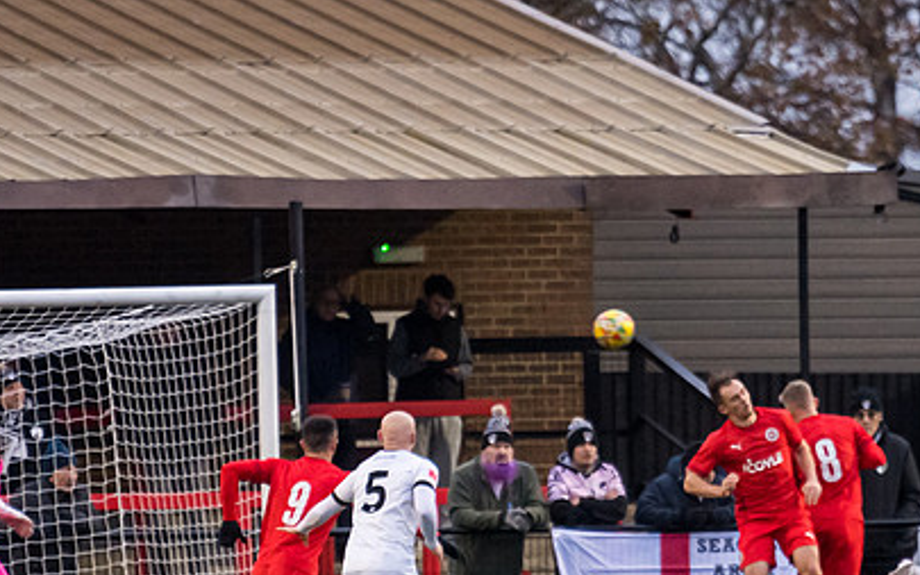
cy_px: 433
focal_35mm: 723
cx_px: 607
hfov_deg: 2.9
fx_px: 18125
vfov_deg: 1.8
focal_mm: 280
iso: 4000
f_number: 4
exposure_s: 1/640
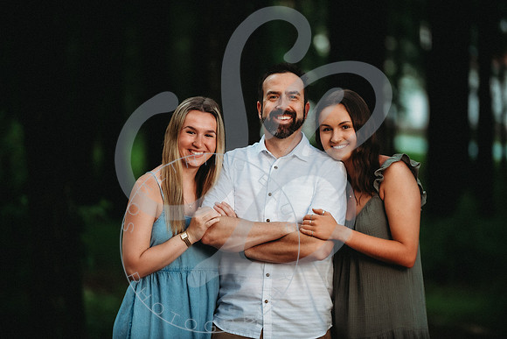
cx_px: 254
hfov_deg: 11.7
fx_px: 2465
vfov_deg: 7.9
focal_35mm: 175
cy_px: 170
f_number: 2.8
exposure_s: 1/160
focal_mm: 175
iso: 400
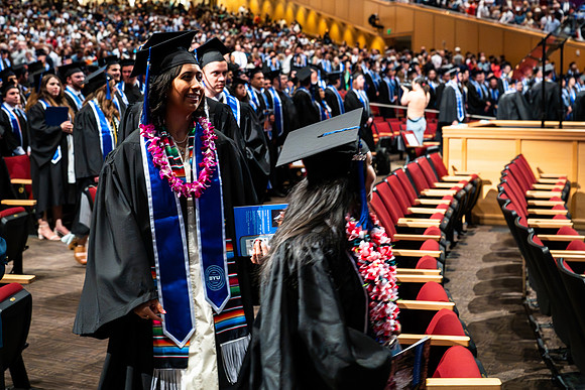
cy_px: 139
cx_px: 273
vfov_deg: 26.7
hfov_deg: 39.2
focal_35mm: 50
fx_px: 820
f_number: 3.5
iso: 4000
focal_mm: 38
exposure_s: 1/200
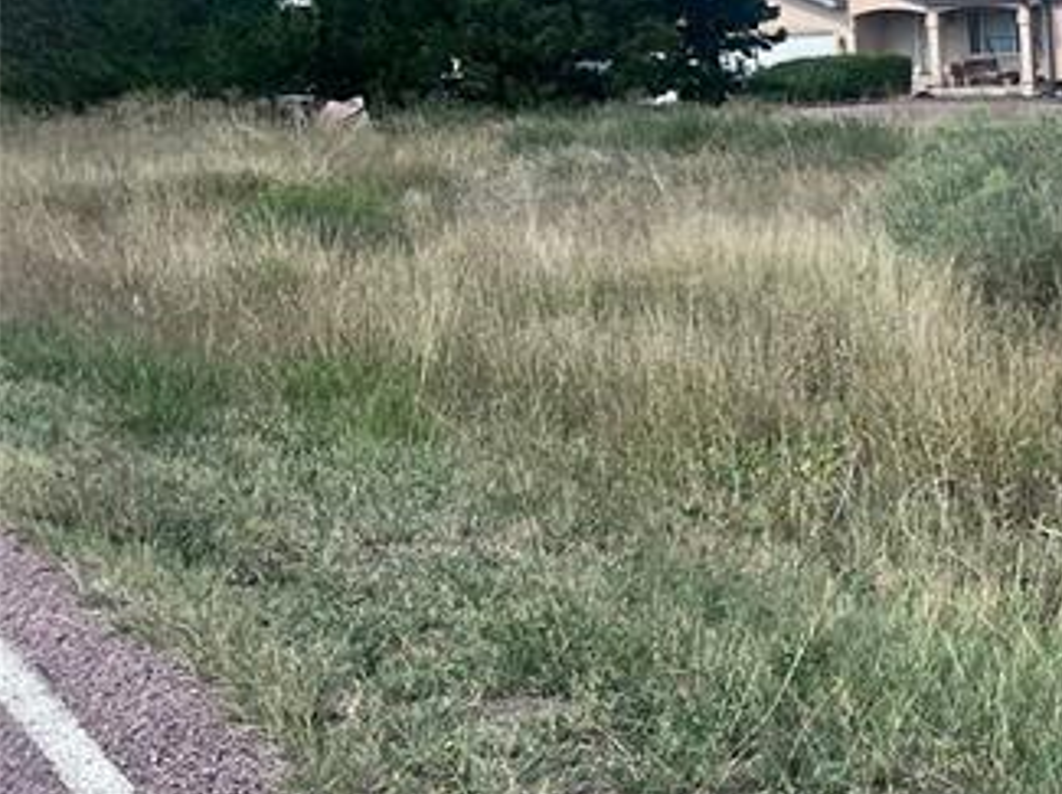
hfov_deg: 20.0
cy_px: 361
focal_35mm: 82
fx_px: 2513
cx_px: 1670
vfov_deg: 18.0
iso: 50
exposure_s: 1/4831
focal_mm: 5.7
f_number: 1.5
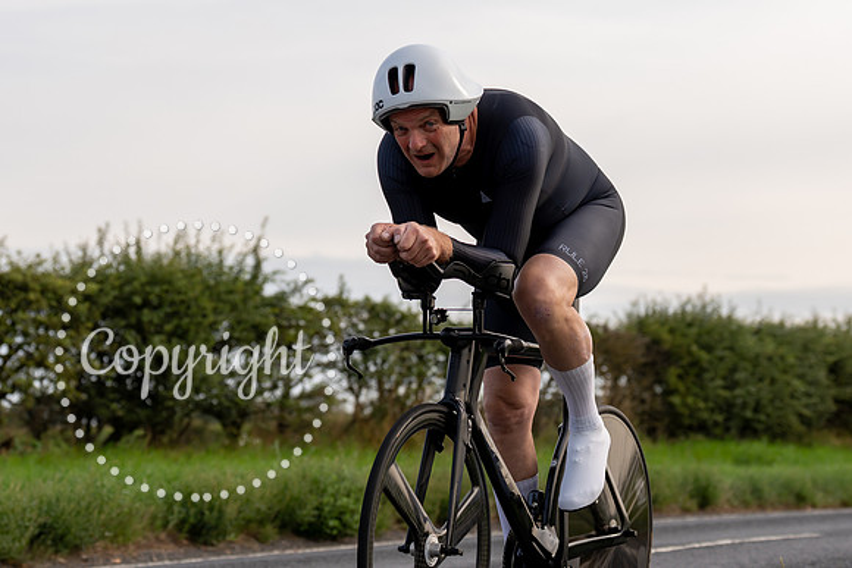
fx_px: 2398
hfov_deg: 20.1
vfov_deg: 13.5
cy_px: 275
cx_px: 411
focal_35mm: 101
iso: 160
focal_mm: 72
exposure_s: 1/1000
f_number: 4
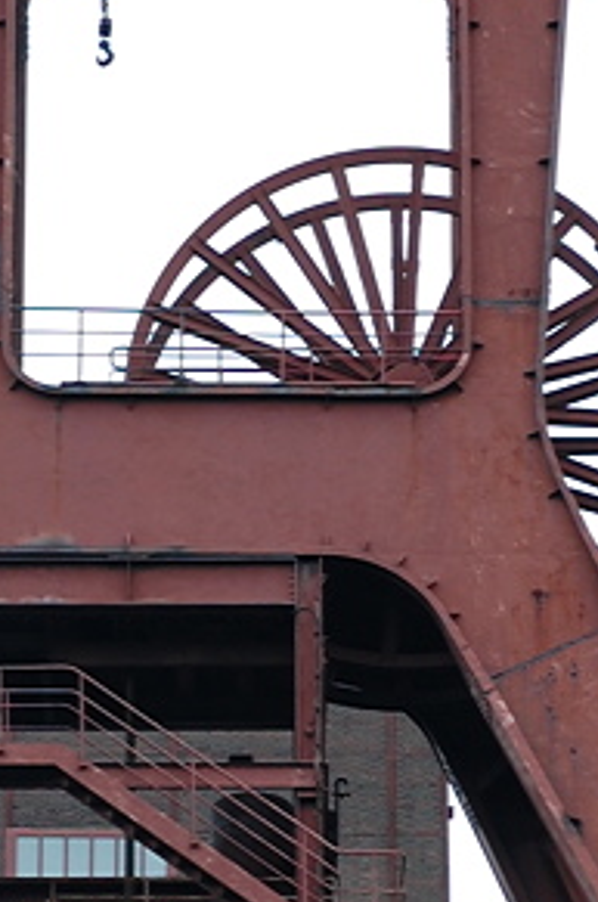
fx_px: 6451
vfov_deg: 8.0
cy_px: 660
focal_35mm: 258
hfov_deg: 5.3
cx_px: 404
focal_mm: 50
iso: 200
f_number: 6.3
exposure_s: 1/160
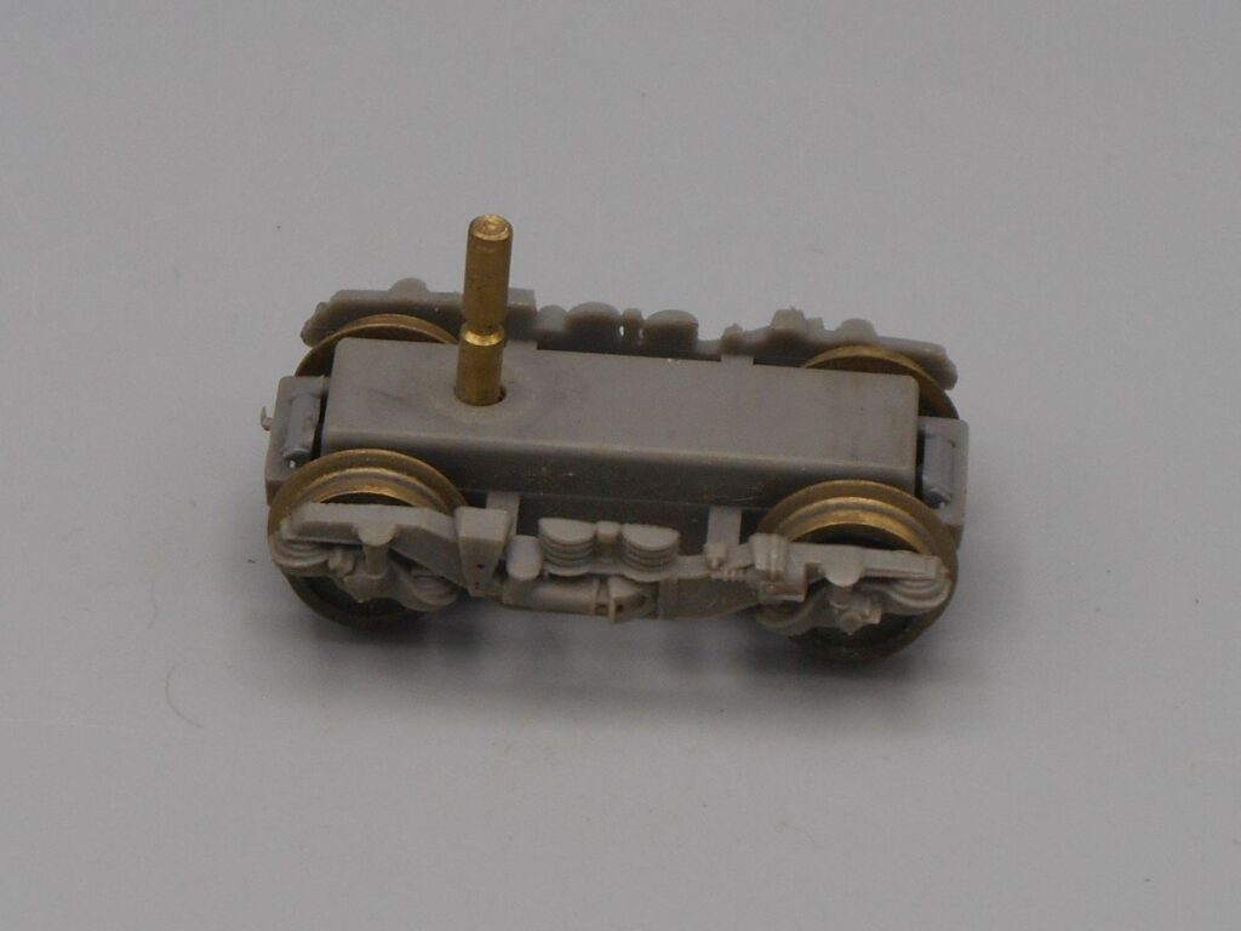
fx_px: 3298
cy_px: 466
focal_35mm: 92
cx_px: 620
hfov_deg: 21.3
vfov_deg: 16.1
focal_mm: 16.4
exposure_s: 1/80
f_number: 4.9
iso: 80
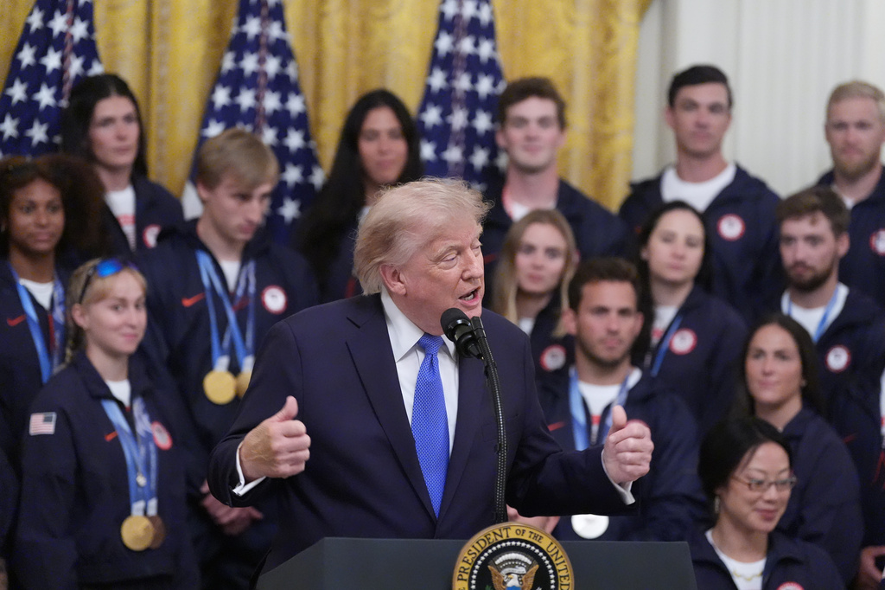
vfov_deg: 11.2
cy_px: 295
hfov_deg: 16.8
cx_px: 442
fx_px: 2998
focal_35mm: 122
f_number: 2.8
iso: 10000
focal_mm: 122
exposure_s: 1/320
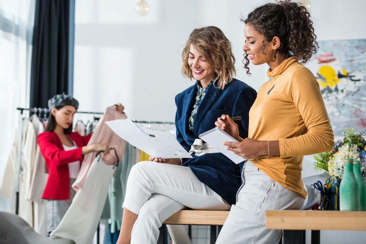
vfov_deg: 16.1
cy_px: 122
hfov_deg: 23.9
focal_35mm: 85
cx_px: 183
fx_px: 864
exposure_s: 1/200
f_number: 4
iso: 500
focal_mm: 85
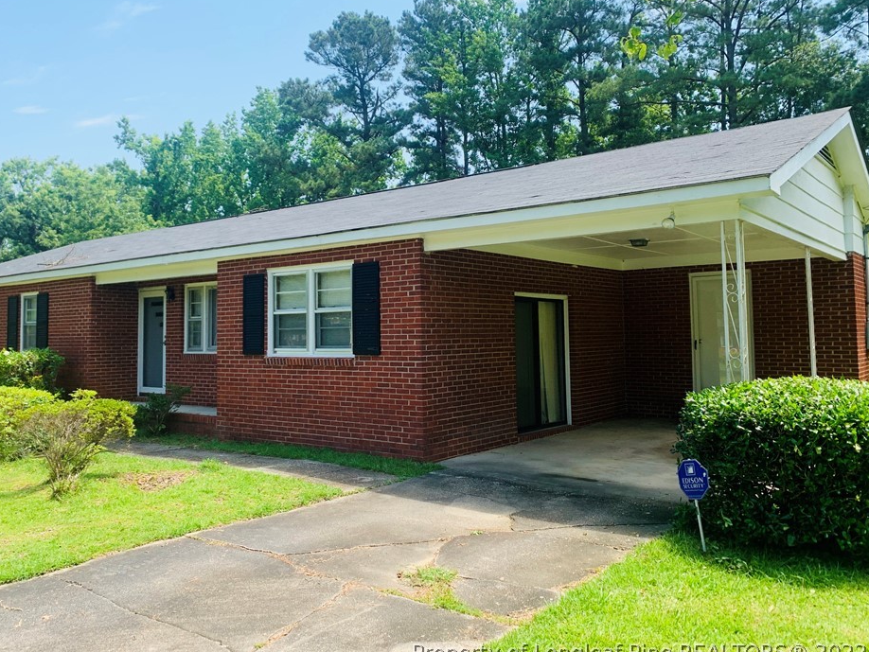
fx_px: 728
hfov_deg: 61.5
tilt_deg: +3.9
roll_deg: +0.5
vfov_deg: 48.2
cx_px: 387
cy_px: 304
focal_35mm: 29
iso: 25
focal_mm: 4.25
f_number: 1.8
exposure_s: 1/727
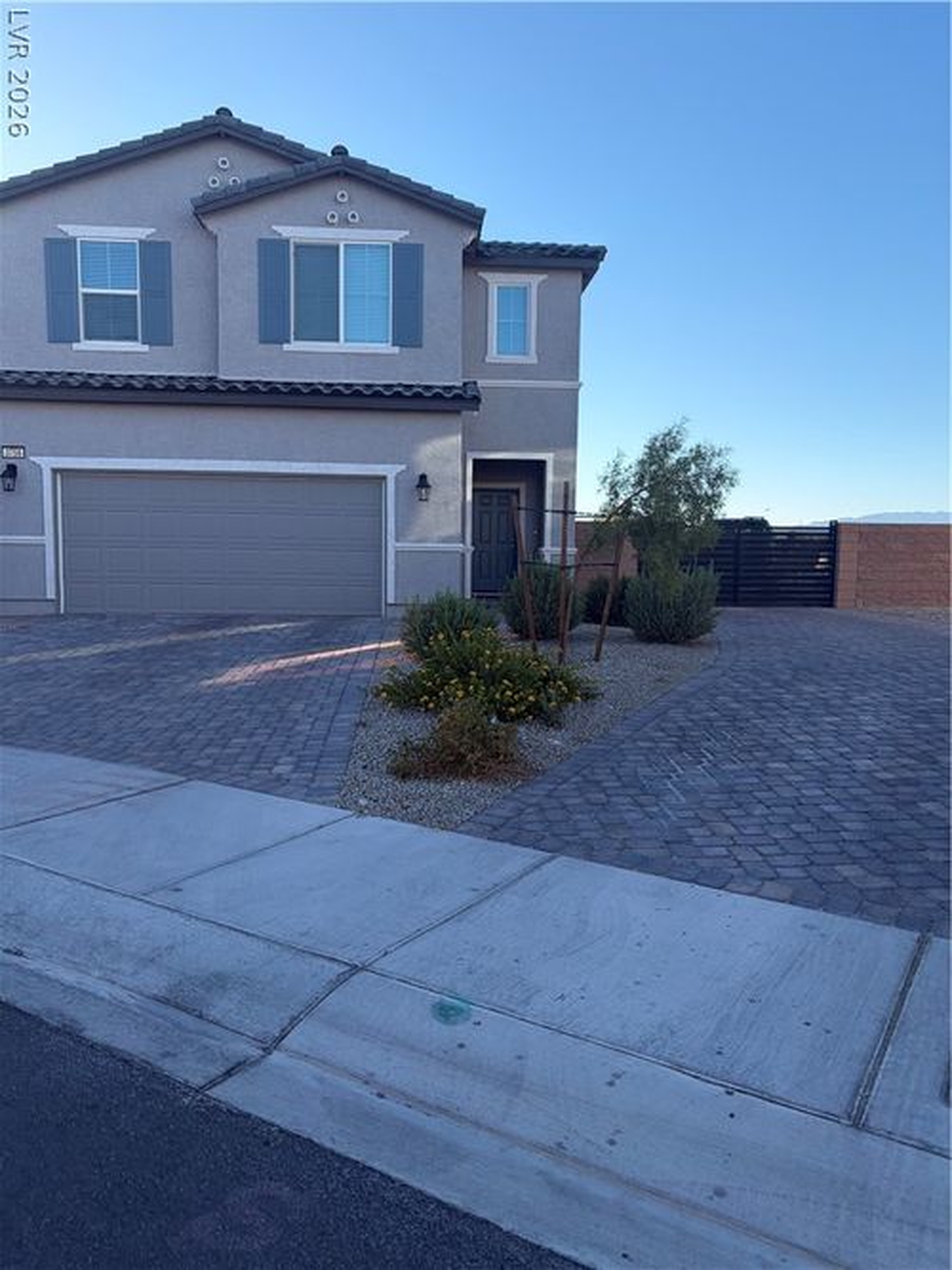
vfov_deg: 67.3
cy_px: 635
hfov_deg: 53.0
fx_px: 954
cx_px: 476
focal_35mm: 26
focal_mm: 5.96
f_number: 1.6
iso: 50
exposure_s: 1/1364
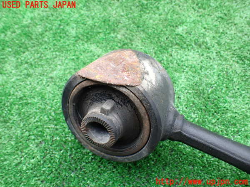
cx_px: 125
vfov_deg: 46.8
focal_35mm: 30
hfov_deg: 60.0
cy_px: 94
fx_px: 217
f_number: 2.3
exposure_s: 1/125
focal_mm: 5.4
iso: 100
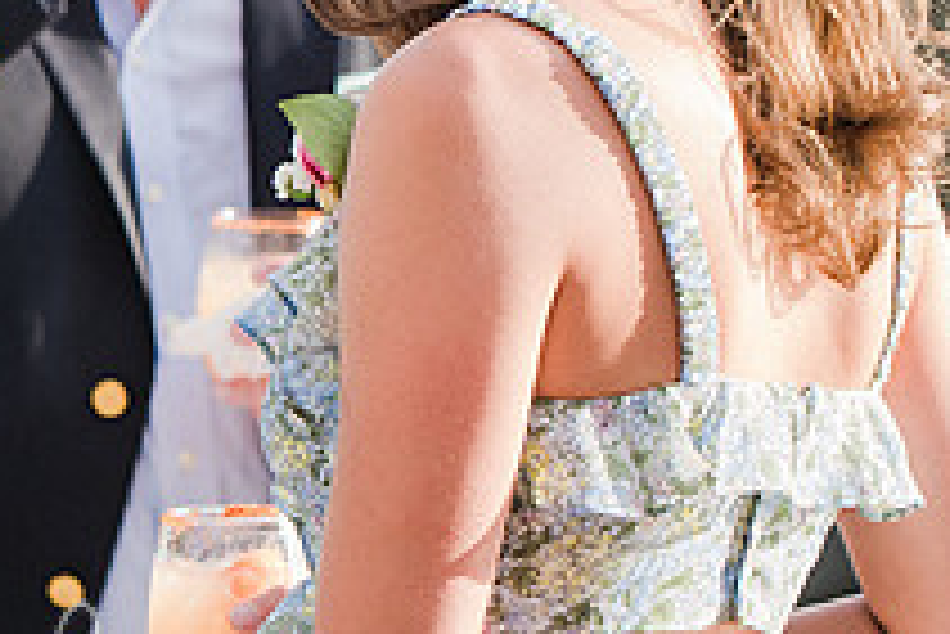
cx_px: -147
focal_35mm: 390
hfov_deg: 5.3
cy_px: -29
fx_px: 10298
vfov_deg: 3.5
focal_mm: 86
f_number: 4
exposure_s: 1/320
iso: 200
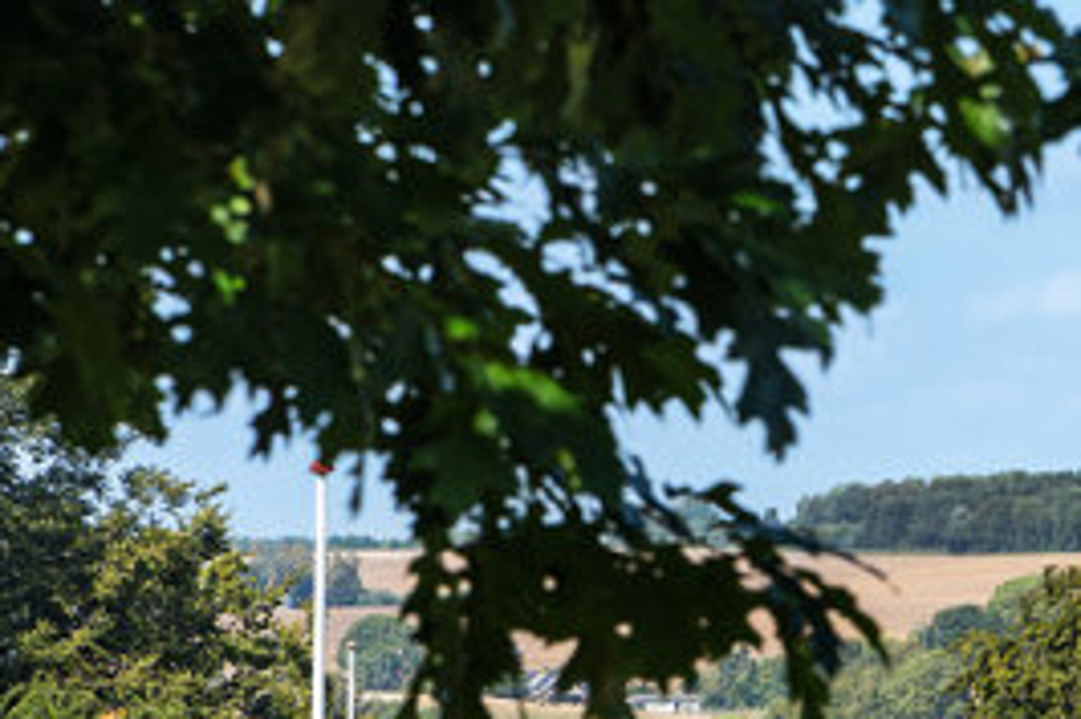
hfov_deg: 7.8
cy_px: 520
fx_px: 7922
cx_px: 1085
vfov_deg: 5.2
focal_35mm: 264
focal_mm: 78
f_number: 8
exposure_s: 1/320
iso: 200
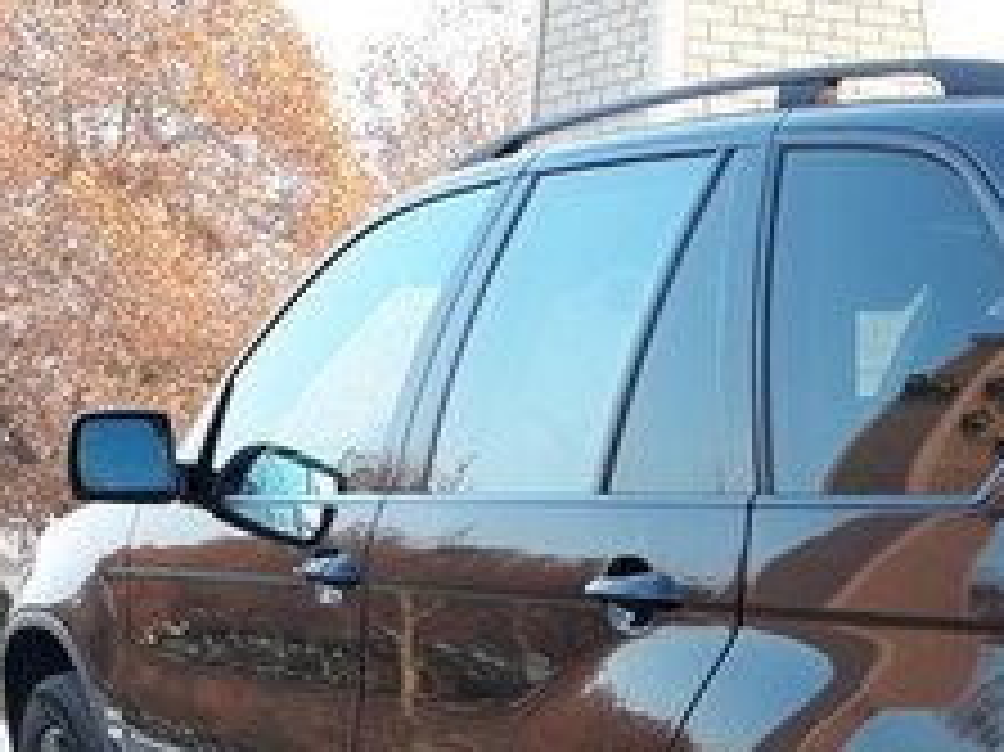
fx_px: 2319
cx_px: 1094
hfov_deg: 23.0
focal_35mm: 80
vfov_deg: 17.2
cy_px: 1002
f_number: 1.9
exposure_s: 1/100
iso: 64
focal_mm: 3.6
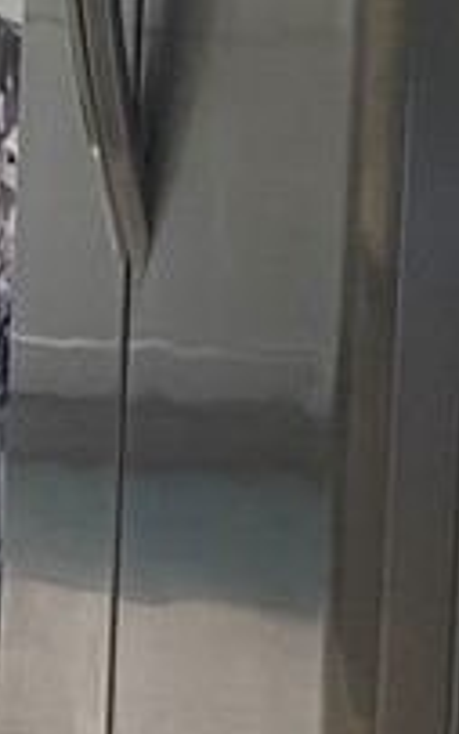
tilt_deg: -5.6
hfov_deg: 8.6
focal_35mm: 139
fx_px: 2780
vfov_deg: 14.1
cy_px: -358
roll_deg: -0.2
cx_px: -636
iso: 200
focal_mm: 4.2
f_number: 1.6
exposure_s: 1/60
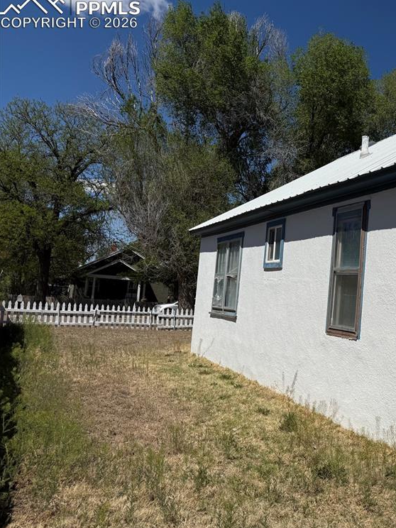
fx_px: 503
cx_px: 361
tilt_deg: +4.5
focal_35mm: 33
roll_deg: -4.2
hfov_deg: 39.6
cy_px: 261
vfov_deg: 55.4
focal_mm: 6.76
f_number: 1.78
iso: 80
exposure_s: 1/14286
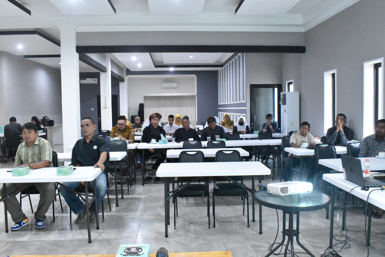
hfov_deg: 60.3
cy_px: 127
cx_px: 195
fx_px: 332
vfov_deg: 42.3
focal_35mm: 31
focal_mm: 20
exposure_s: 1/30
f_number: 7.1
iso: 10000
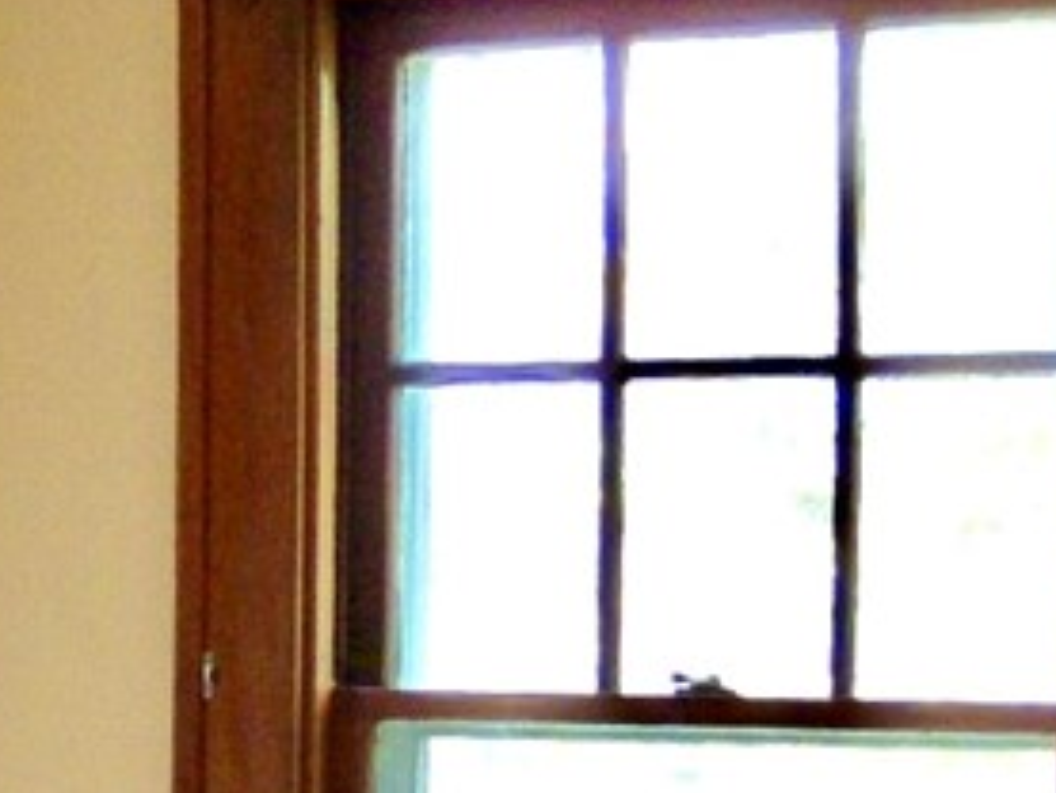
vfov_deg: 11.0
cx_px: -667
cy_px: 900
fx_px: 4059
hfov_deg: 13.7
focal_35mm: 133
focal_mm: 6.4
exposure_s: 1/60
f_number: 3.6
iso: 160
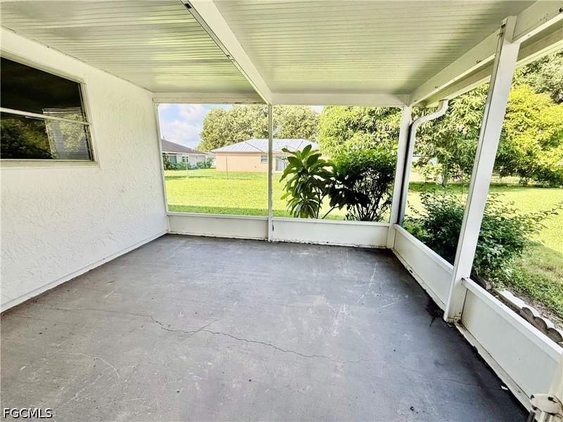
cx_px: 282
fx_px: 228
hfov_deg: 102.1
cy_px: 211
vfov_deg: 85.7
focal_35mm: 14
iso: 64
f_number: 2.2
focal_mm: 2.22
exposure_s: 1/363
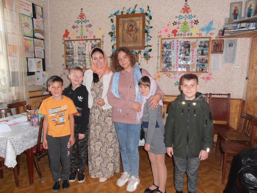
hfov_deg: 71.6
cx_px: 128
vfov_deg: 56.8
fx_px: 178
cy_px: 96
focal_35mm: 24
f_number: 3
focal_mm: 4.2
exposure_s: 1/30
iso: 160
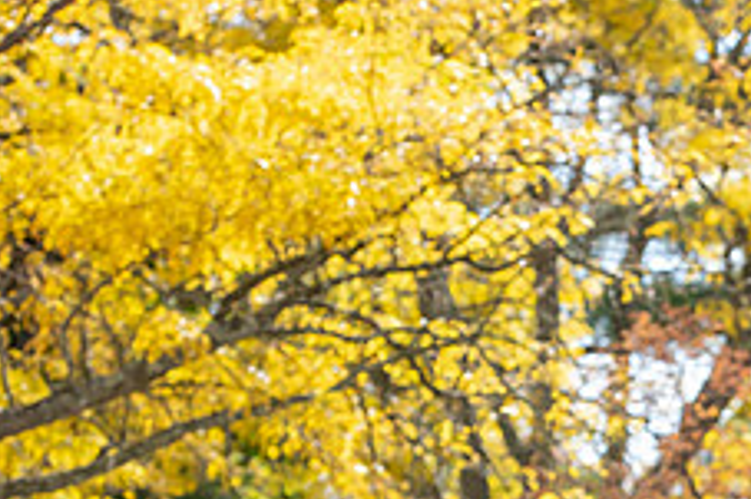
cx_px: 791
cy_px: 633
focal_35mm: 243
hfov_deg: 8.4
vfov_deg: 5.6
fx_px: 5065
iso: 250
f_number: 5.6
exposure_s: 1/320
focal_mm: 95
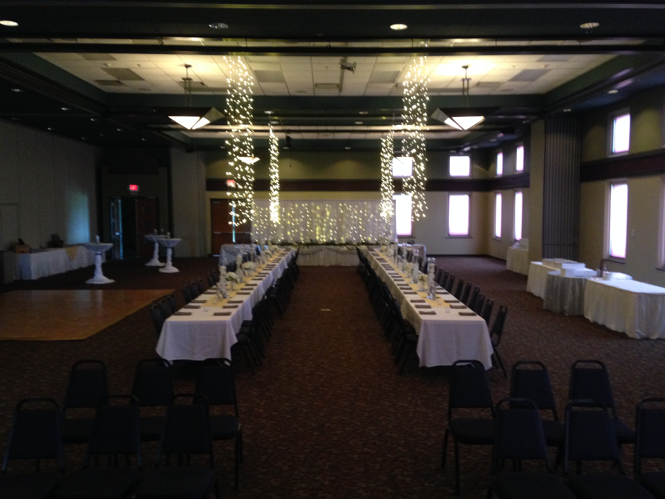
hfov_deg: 55.4
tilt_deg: -5.8
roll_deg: +0.8
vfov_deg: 42.9
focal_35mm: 33
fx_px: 634
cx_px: 332
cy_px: 250
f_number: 2.4
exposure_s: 1/20
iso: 320
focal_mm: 4.12
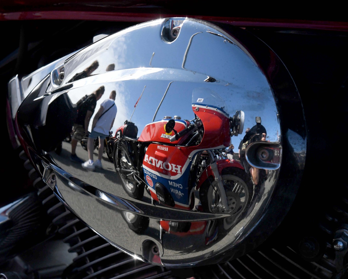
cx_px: 160
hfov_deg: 20.2
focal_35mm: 95
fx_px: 978
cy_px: 140
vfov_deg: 16.2
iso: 2000
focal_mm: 56
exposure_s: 1/6400
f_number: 6.3
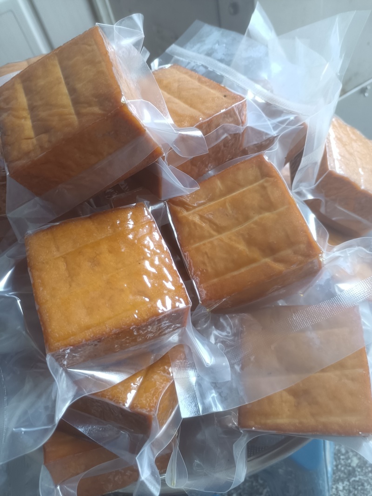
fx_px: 373
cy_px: 248
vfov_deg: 67.3
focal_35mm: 26
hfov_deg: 53.1
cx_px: 186
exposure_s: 1/33.3
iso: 332
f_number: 1.8
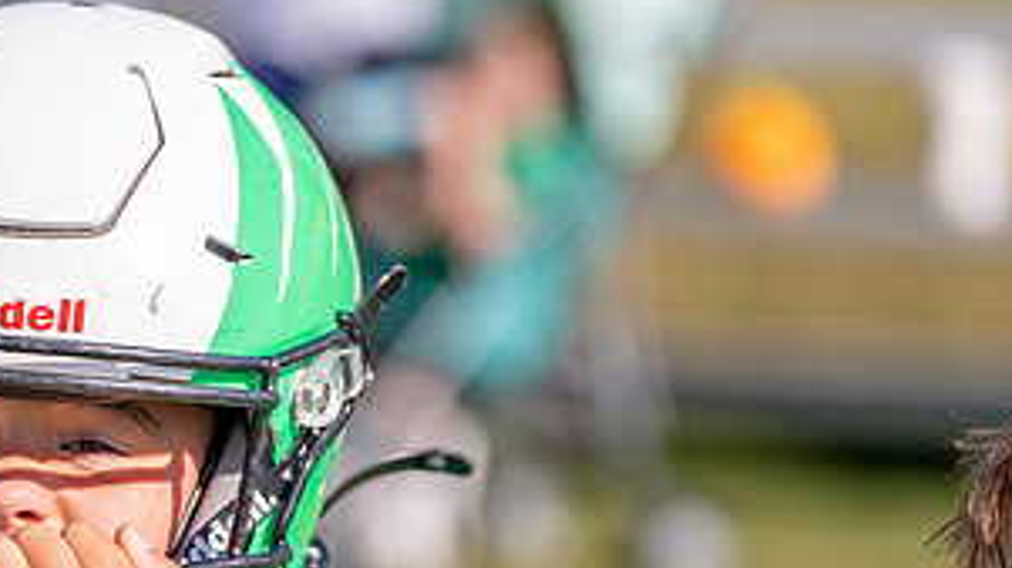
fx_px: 9039
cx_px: 94
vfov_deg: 3.6
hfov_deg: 6.4
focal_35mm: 337
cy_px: 583
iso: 250
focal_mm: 144
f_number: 2.8
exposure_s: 1/4000
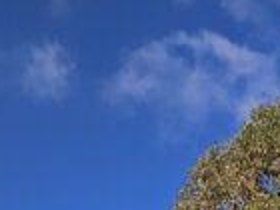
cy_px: 732
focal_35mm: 168
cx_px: 436
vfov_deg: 7.3
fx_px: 1359
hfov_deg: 11.2
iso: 10
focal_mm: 6.3
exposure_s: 1/2265
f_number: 1.7
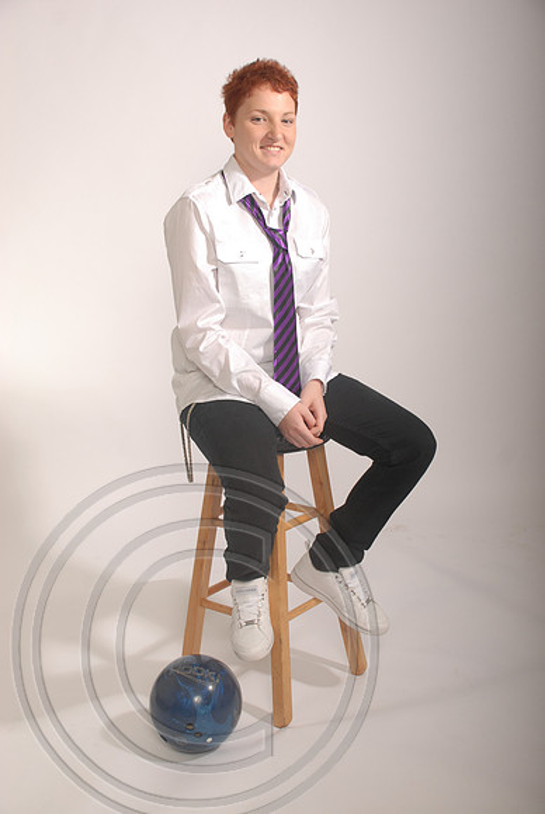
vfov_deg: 42.3
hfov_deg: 29.0
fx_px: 1053
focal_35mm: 46
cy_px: 407
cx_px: 272
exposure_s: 1/200
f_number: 5.6
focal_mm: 31
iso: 125
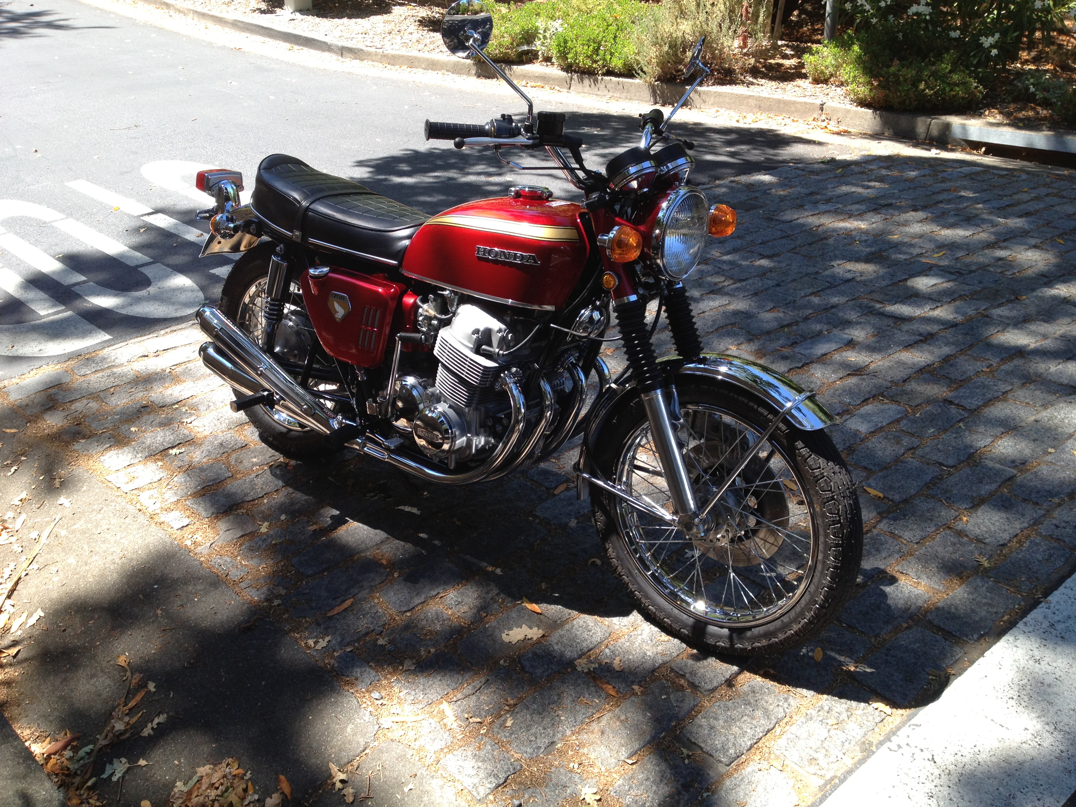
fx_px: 1088
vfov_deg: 40.7
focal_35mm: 35
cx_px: 538
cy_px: 404
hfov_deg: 52.6
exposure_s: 1/418
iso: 64
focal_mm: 4.28
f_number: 2.4
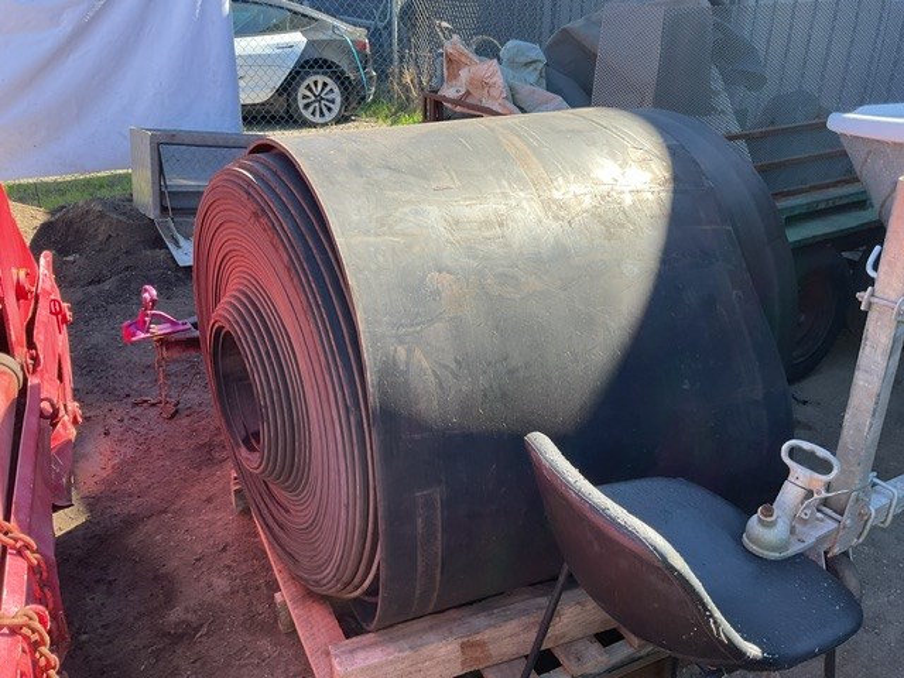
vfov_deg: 48.2
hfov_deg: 61.7
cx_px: 452
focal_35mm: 29
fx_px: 757
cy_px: 339
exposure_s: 1/233
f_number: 1.8
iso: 16
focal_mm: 3
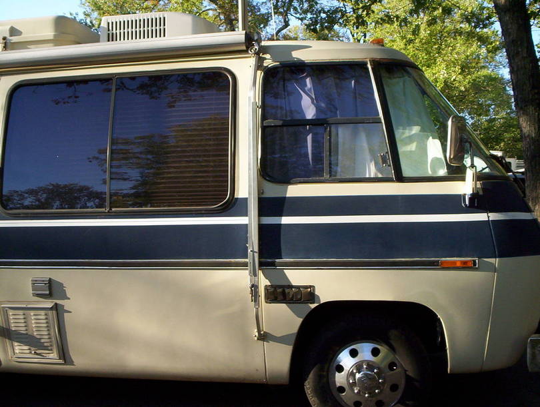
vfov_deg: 37.8
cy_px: 204
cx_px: 270
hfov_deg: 48.9
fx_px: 594
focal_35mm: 38
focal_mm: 4.99
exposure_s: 1/157
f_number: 4.5
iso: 100
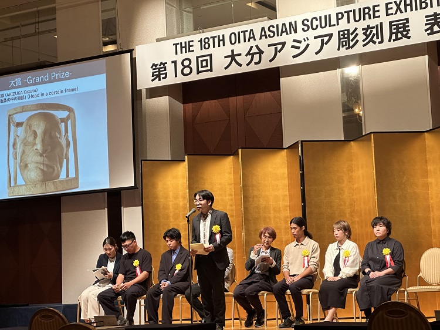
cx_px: 220
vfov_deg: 19.1
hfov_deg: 25.3
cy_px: 165
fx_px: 978
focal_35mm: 77
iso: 320
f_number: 2.8
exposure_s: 1/60
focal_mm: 9
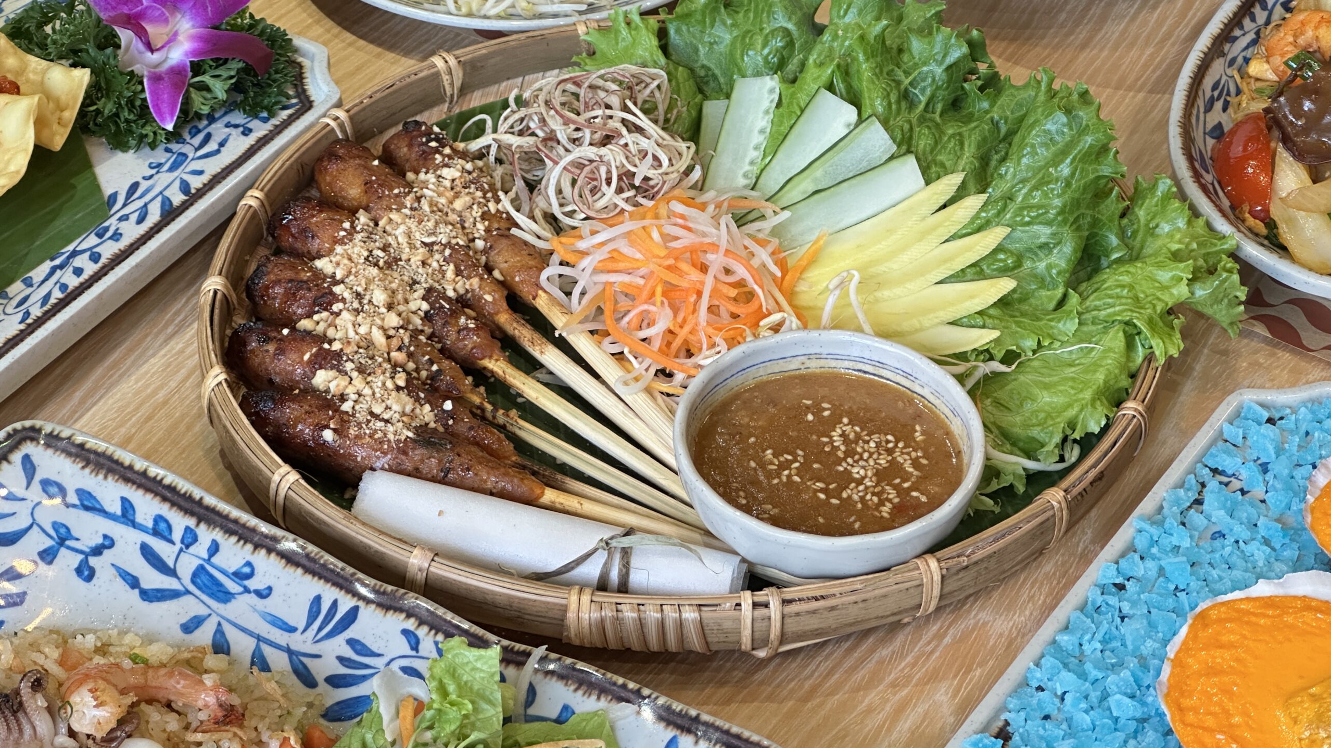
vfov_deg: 14.4
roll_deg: -1.7
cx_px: 665
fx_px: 2964
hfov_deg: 25.3
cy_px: 282
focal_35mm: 84
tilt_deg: -37.0
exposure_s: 1/50
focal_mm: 9
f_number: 2.8
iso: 250
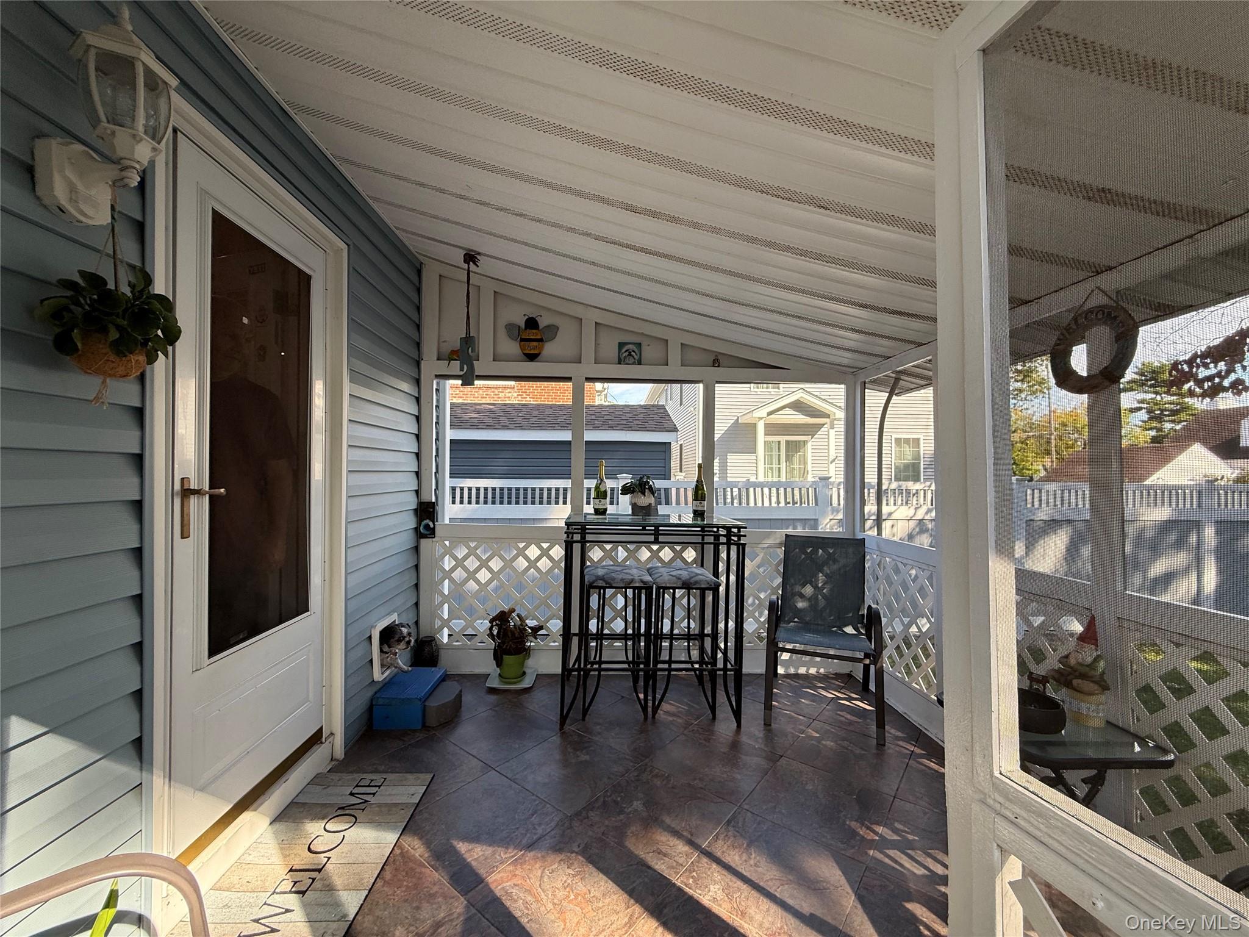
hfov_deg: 102.1
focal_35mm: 14
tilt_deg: +0.7
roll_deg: -0.5
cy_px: 468
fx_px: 505
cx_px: 624
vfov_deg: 85.7
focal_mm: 2.22
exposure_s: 1/229
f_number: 2.2
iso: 64
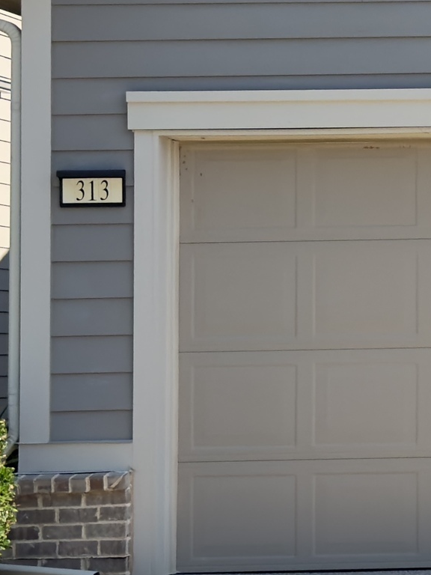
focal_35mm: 164
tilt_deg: +4.4
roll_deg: +0.9
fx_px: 2723
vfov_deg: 12.0
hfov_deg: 8.5
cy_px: 186
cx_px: 895
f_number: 1.78
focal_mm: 6.76
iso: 64
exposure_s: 1/3831
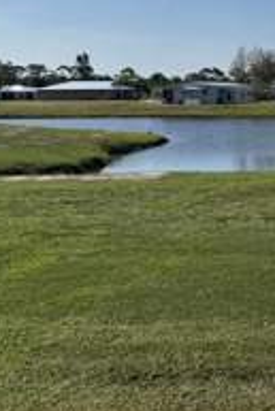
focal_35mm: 62
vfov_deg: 32.0
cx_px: 384
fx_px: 709
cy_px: 122
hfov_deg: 19.7
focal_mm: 6.76
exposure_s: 1/7937
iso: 80
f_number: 1.78
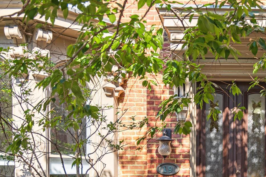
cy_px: 176
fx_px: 384
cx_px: 233
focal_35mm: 52
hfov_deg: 36.2
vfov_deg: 24.8
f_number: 2.8
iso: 200
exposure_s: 1/800
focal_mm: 24
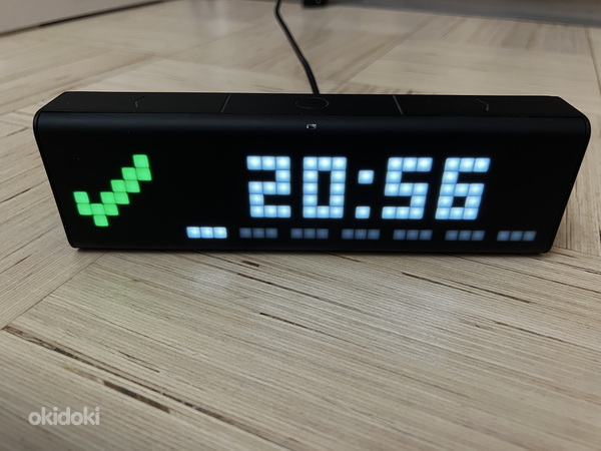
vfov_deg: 53.1
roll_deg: -0.5
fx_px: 451
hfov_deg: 67.3
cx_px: 300
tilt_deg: -32.8
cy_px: 226
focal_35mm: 26
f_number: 1.5
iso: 250
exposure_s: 1/60
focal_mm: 5.7
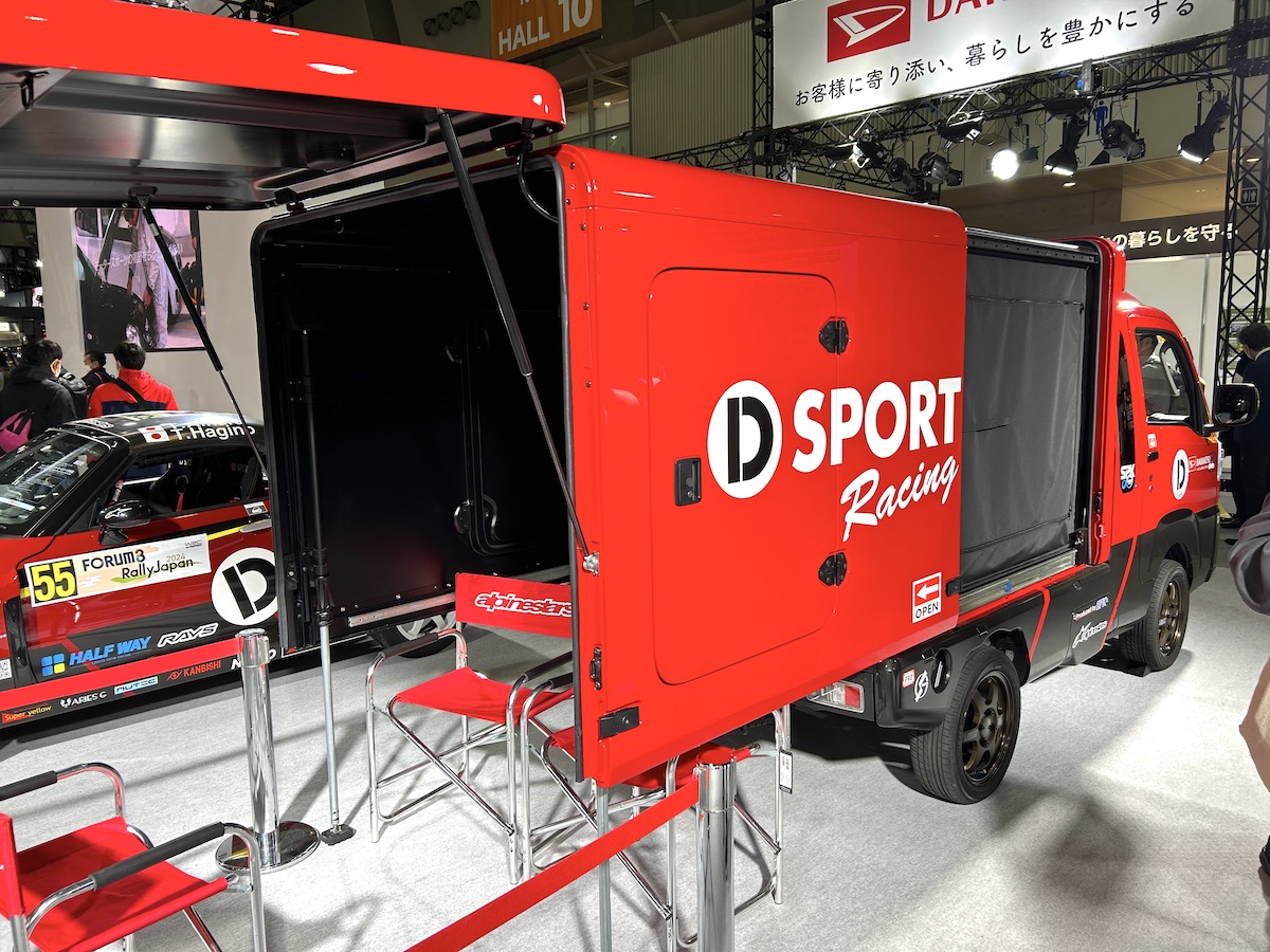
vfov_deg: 53.1
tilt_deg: -7.3
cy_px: 476
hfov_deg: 67.3
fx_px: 954
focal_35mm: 26
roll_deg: +0.9
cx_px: 635
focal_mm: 5.7
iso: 32
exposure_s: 1/122
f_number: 1.5
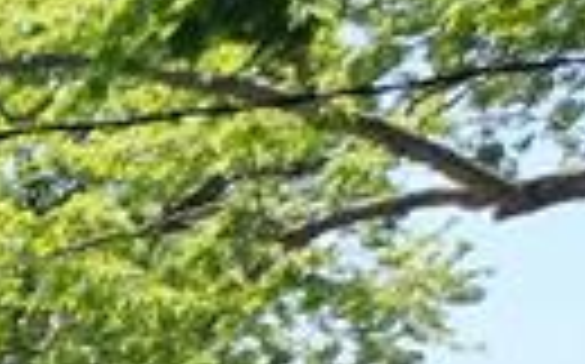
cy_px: 1256
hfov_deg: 8.2
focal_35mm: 200
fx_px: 3186
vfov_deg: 5.9
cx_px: -1422
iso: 350
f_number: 2.8
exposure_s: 1/2000
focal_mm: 12.29
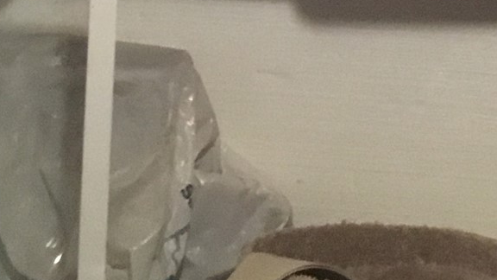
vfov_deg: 9.4
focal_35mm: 120
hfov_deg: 17.6
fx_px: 1581
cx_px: 429
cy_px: -310
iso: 200
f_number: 2.4
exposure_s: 1/30
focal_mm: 3.3
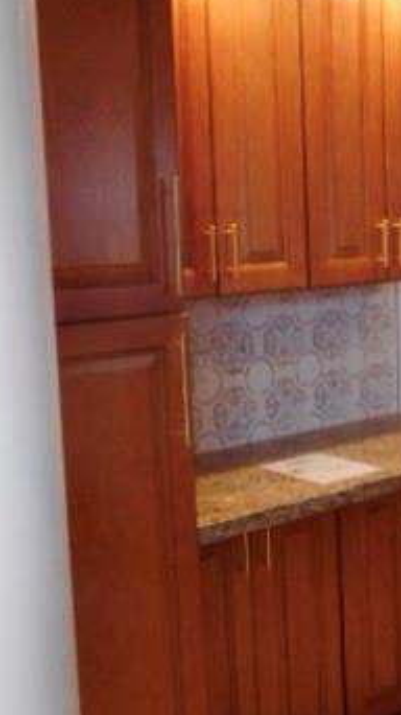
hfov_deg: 23.3
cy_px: 353
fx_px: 965
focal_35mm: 51
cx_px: 280
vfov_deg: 40.6
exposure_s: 1/30
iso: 360
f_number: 3.7
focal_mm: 4.5
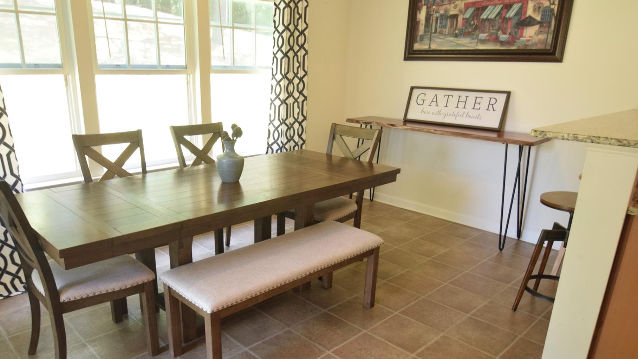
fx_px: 450
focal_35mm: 27
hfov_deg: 70.4
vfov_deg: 43.4
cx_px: 282
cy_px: 200
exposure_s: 1/60
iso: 1000
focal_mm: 15
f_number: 4
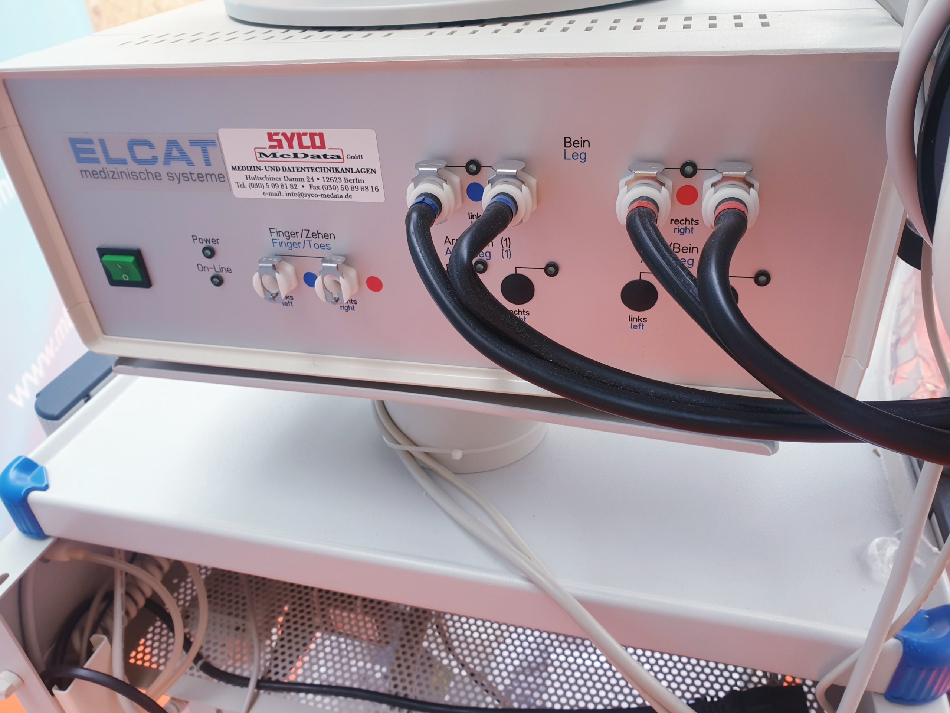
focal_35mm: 26
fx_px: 714
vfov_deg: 53.1
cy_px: 356
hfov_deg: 67.3
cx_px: 475
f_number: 2.4
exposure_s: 1/50
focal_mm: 4.3
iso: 64
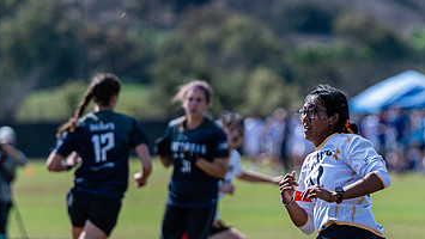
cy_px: 222
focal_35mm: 514
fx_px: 5795
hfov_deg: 4.2
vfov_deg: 2.4
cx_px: 339
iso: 100
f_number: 3.2
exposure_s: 1/1250
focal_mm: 200
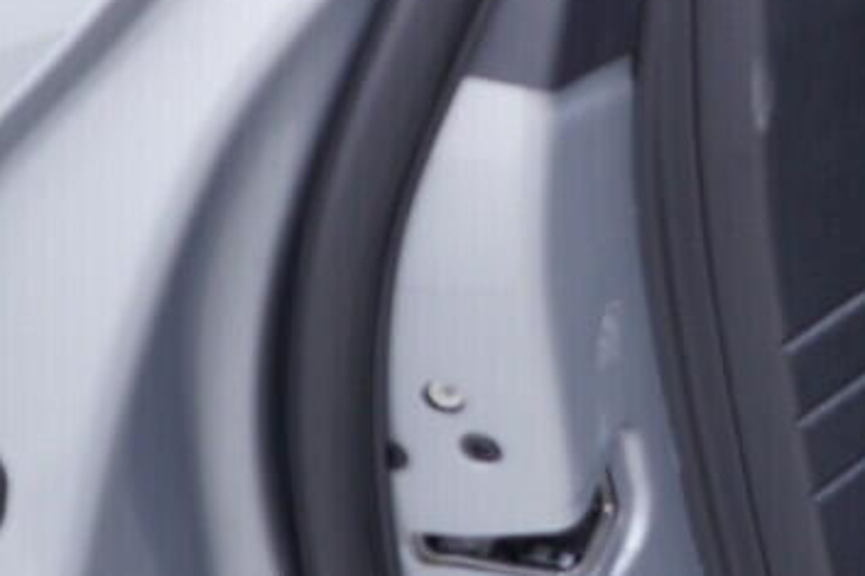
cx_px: 1683
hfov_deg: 12.4
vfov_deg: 9.2
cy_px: -174
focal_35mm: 147
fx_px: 3530
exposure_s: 1/40
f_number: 2.8
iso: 200
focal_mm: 24
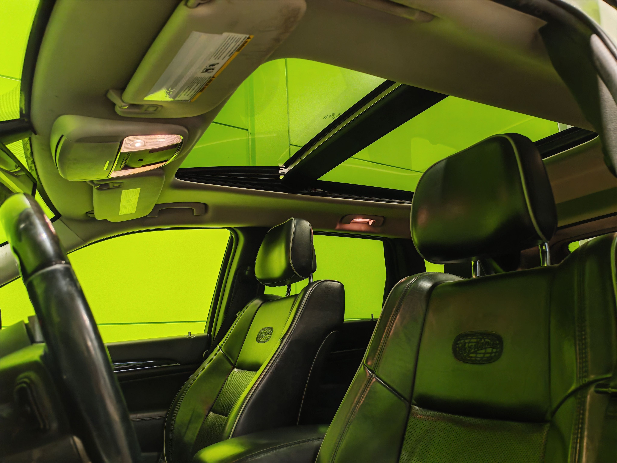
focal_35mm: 27
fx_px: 481
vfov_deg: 51.4
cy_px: 232
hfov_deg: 65.3
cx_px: 308
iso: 800
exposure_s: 1/33
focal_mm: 6.12
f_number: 1.9
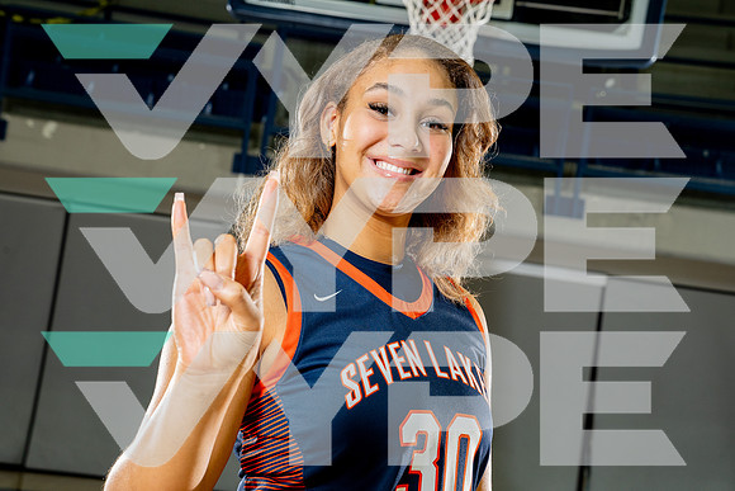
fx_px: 1429
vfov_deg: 19.5
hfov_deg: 28.8
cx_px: 368
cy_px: 246
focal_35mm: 70
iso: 640
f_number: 8
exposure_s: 1/250
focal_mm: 70
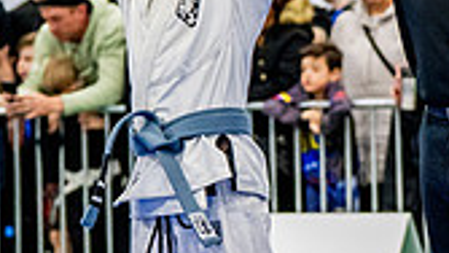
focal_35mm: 255
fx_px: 3036
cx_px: 489
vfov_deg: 4.8
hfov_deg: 8.4
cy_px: 122
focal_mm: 70
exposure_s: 1/500
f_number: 2.8
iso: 5000
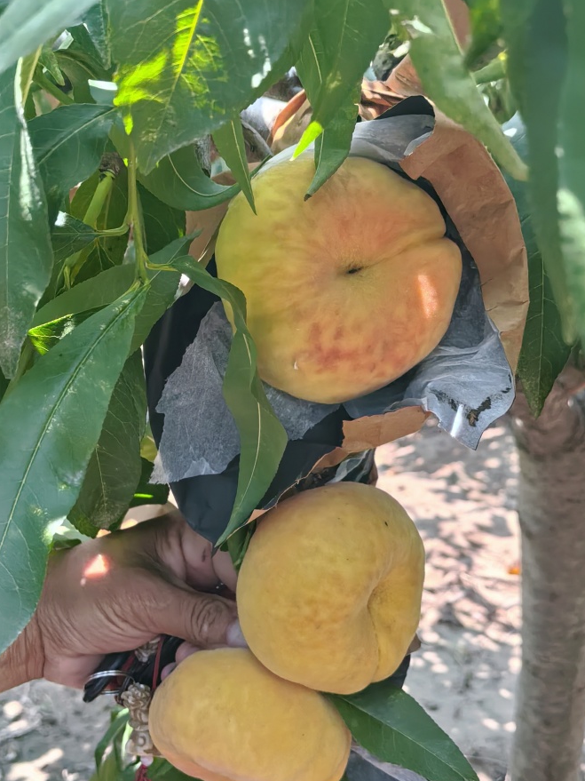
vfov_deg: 37.4
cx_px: 293
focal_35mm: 51
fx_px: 1149
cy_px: 466
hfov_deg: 28.6
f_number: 1.9
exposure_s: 1/962
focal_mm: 5.52
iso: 160
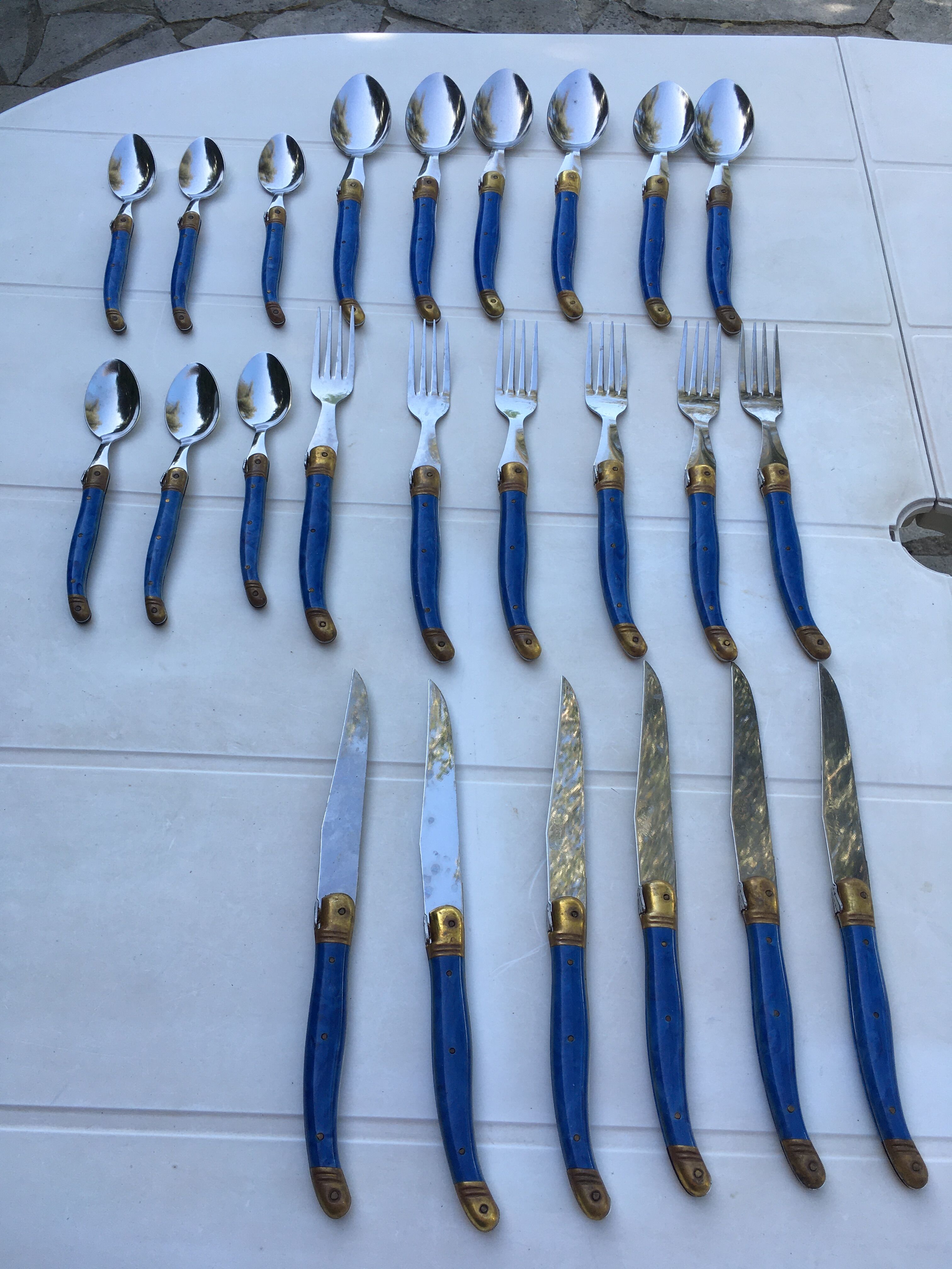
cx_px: 476
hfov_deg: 48.2
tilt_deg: -60.5
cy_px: 634
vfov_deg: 61.7
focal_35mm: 29
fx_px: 1063
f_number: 2.2
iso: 25
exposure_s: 1/324
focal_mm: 4.15
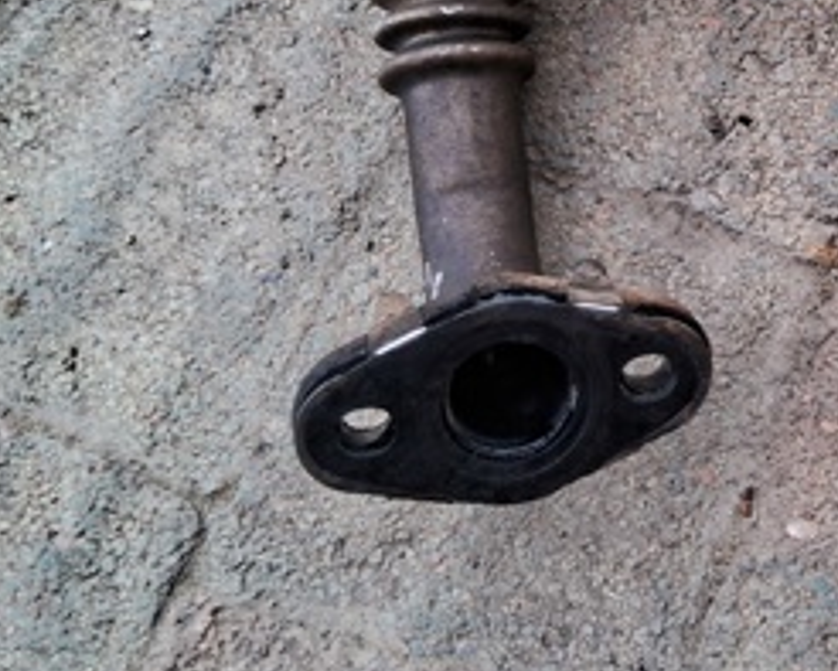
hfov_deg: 26.5
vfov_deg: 22.6
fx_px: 1638
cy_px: 80
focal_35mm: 66
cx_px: 913
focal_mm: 3.98
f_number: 1.8
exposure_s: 1/60
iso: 32
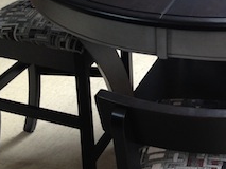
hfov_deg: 20.3
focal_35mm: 93
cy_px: 13
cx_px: 239
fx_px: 608
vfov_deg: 15.7
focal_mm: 4.13
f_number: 2.4
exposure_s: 1/20
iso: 80
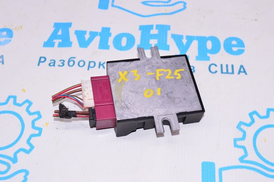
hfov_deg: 41.1
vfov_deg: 28.0
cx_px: 137
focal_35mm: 48
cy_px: 91
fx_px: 365
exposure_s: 1/200
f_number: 8
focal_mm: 32
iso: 1600
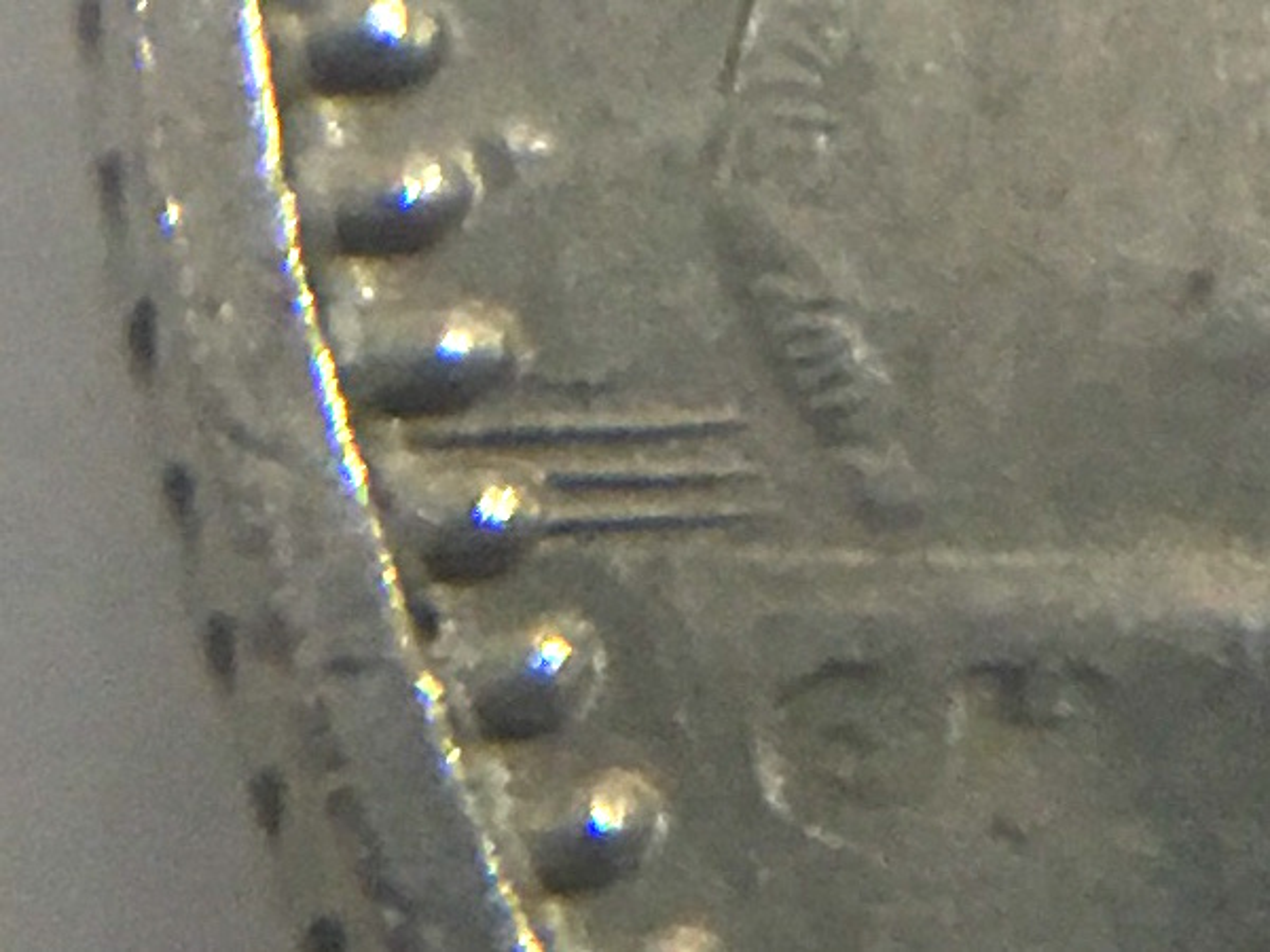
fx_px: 1064
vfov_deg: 48.2
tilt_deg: -78.1
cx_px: 635
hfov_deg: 61.7
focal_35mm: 29
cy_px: 476
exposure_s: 1/15
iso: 64
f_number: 2.2
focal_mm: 4.15
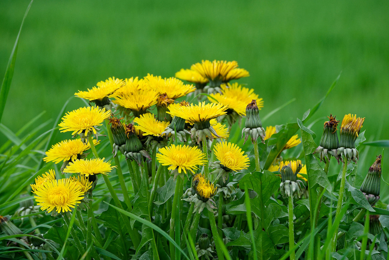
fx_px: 1607
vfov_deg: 9.3
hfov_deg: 13.8
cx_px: 200
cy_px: 125
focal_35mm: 149
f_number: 8
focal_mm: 95
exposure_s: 1/250
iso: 200
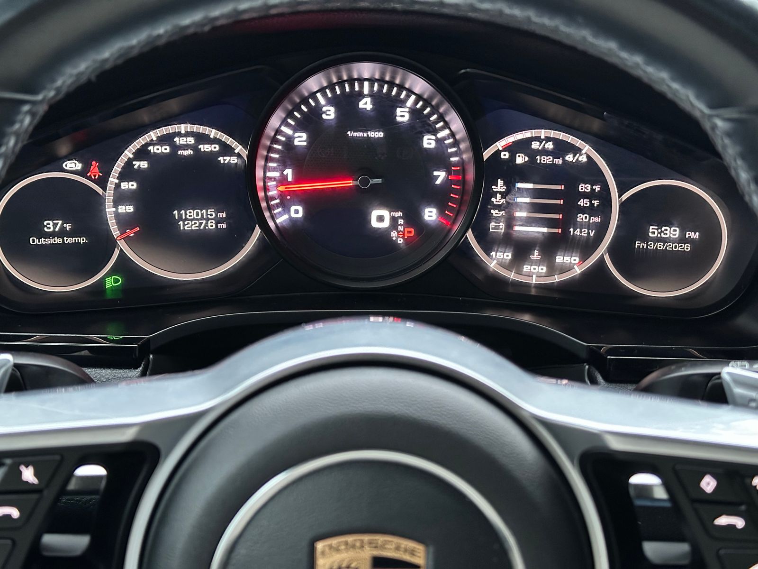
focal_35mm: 48
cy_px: 284
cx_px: 379
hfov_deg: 39.7
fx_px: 1051
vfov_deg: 30.3
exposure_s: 1/19
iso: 800
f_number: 1.78
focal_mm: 6.86
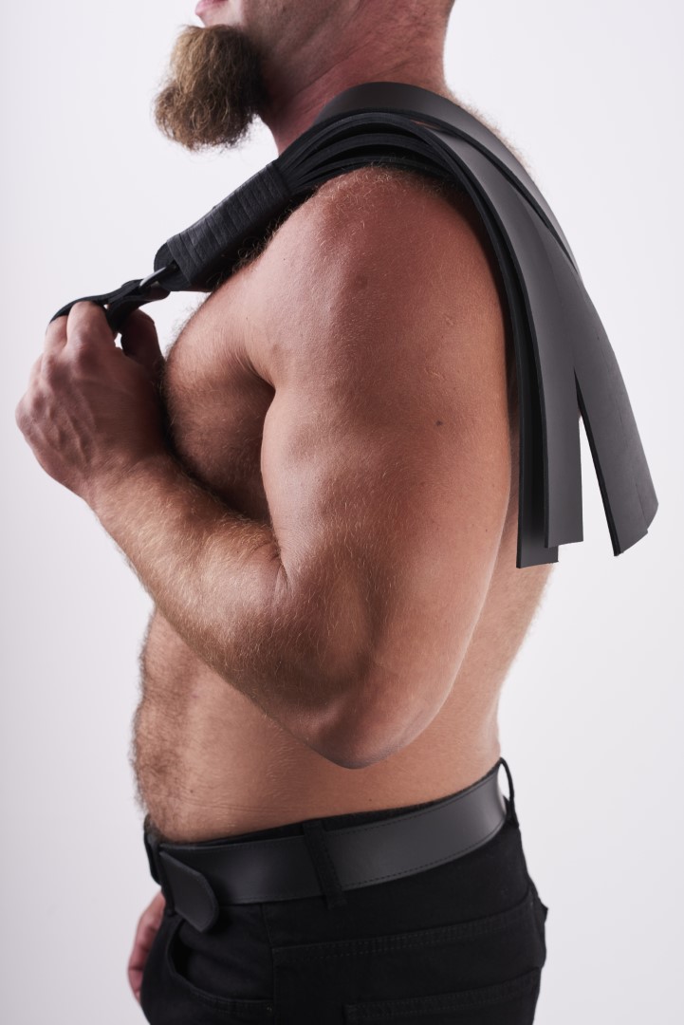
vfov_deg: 23.9
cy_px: 512
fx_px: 2420
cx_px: 342
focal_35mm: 85
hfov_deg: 16.1
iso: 200
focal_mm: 85
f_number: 8
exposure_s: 1/160
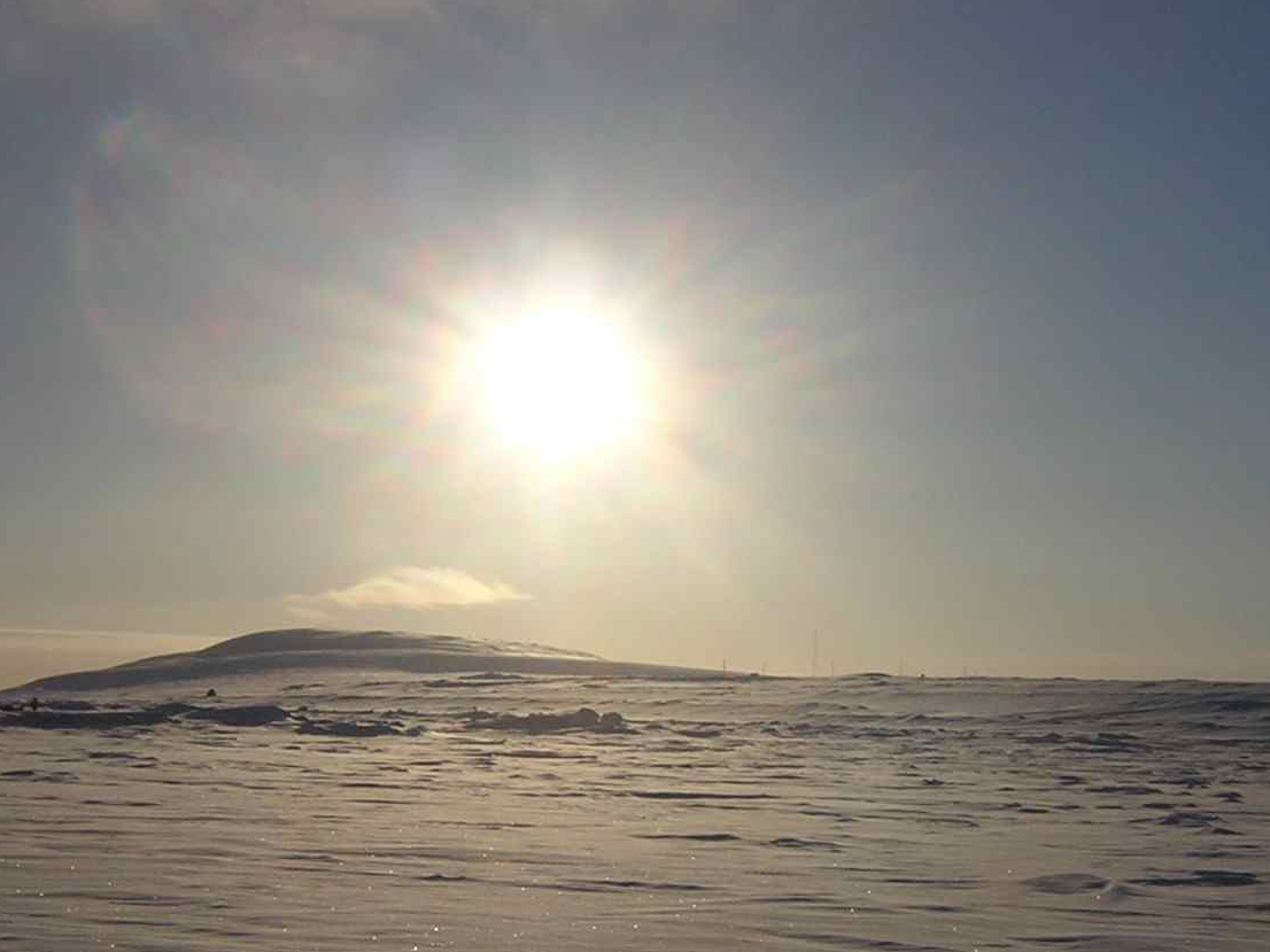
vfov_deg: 21.5
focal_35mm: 68
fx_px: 2494
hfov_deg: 28.5
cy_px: 648
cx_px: 797
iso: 100
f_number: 5.8
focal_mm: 6.1
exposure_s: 1/2924
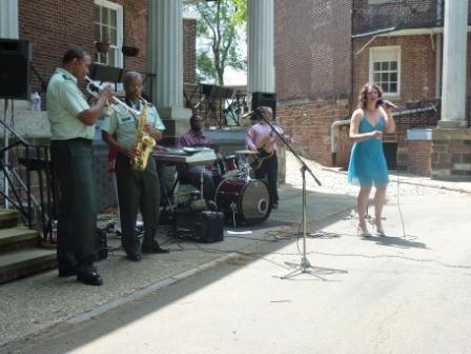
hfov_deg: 44.8
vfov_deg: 34.3
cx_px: 236
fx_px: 571
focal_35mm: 42
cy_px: 177
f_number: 4
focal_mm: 6.9
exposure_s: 1/160
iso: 125
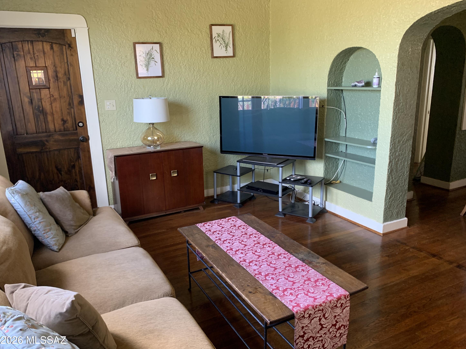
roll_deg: +1.4
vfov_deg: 51.4
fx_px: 363
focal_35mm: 27
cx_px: 234
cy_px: 176
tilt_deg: -15.0
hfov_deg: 65.3
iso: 200
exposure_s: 1/60
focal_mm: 4.25
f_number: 1.8
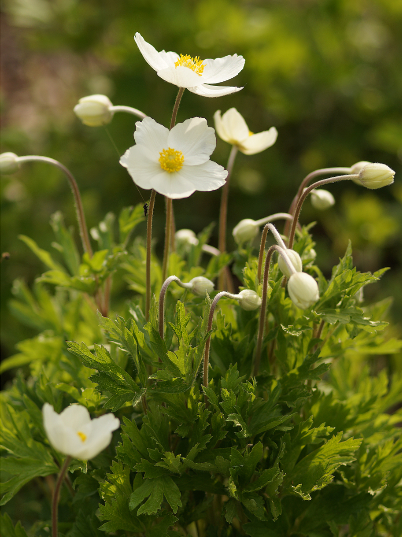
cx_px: 202
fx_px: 2525
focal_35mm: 163
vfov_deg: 12.1
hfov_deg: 9.1
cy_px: 266
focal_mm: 100
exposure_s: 1/1000
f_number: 2.8
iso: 100
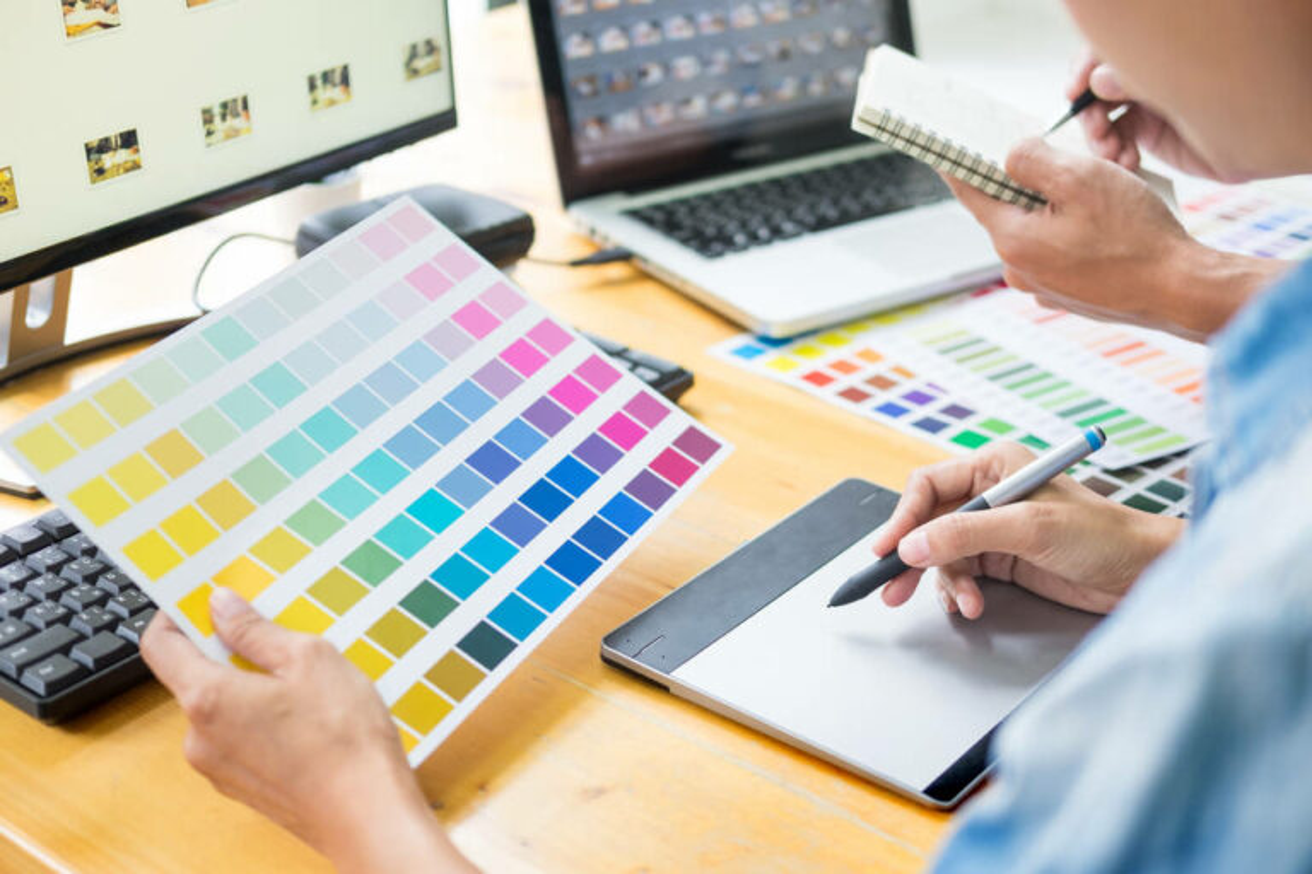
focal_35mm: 53
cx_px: 656
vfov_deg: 25.5
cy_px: 437
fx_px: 1931
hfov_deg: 37.5
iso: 320
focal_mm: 35
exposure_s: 1/100
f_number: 2
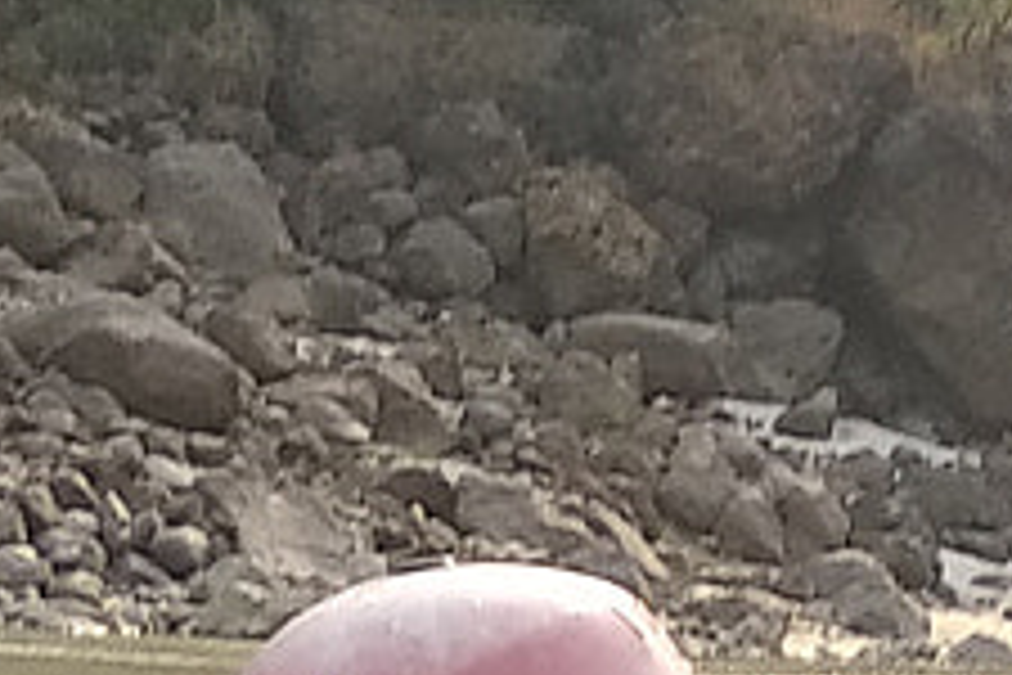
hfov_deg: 10.7
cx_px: 216
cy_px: 1498
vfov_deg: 6.8
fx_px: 5397
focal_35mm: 192
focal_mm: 3.81
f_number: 2.2
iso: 125
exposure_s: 1/350
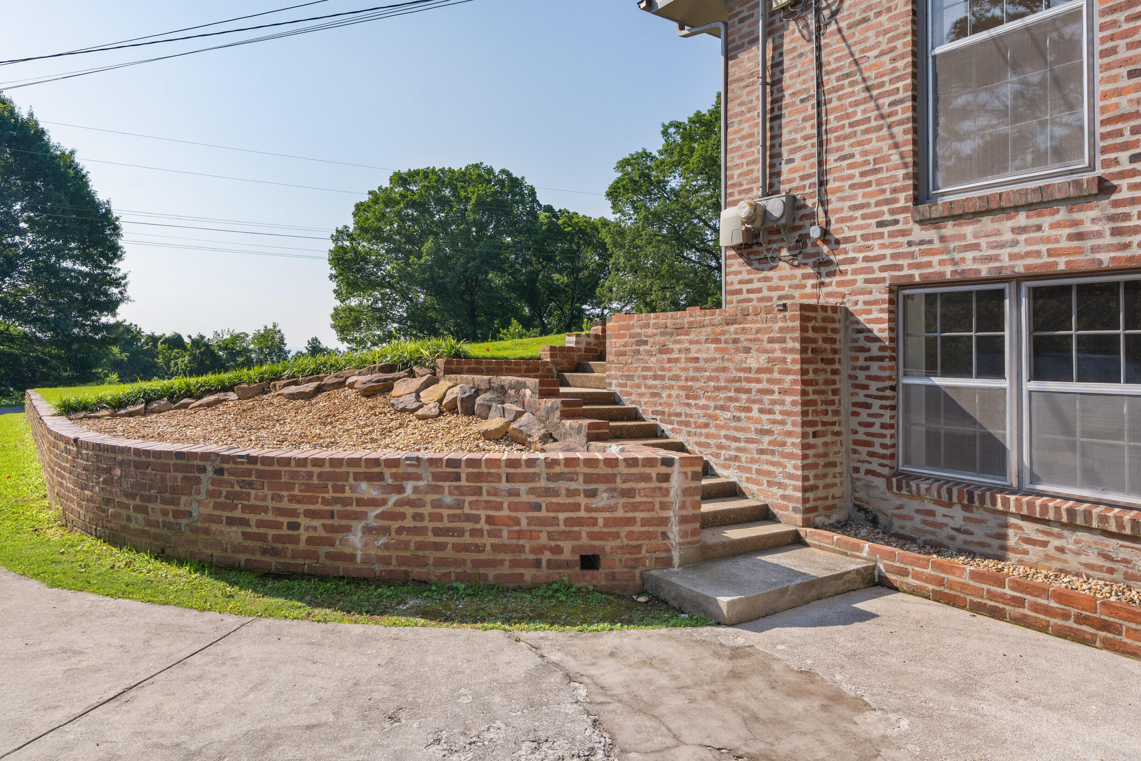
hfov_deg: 76.1
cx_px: 572
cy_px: 325
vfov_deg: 54.9
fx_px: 729
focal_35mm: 23
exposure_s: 1/500
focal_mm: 19
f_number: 7.1
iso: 320
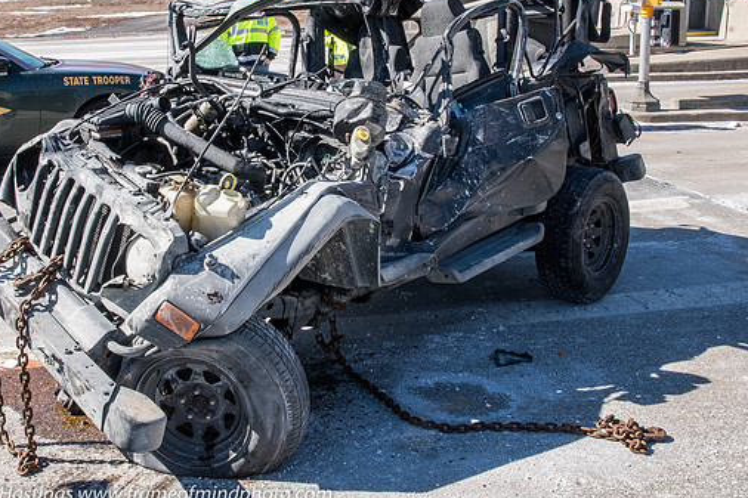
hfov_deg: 42.7
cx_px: 327
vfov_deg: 29.1
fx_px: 955
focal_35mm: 46
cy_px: 185
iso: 400
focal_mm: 22
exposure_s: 1/160
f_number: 20
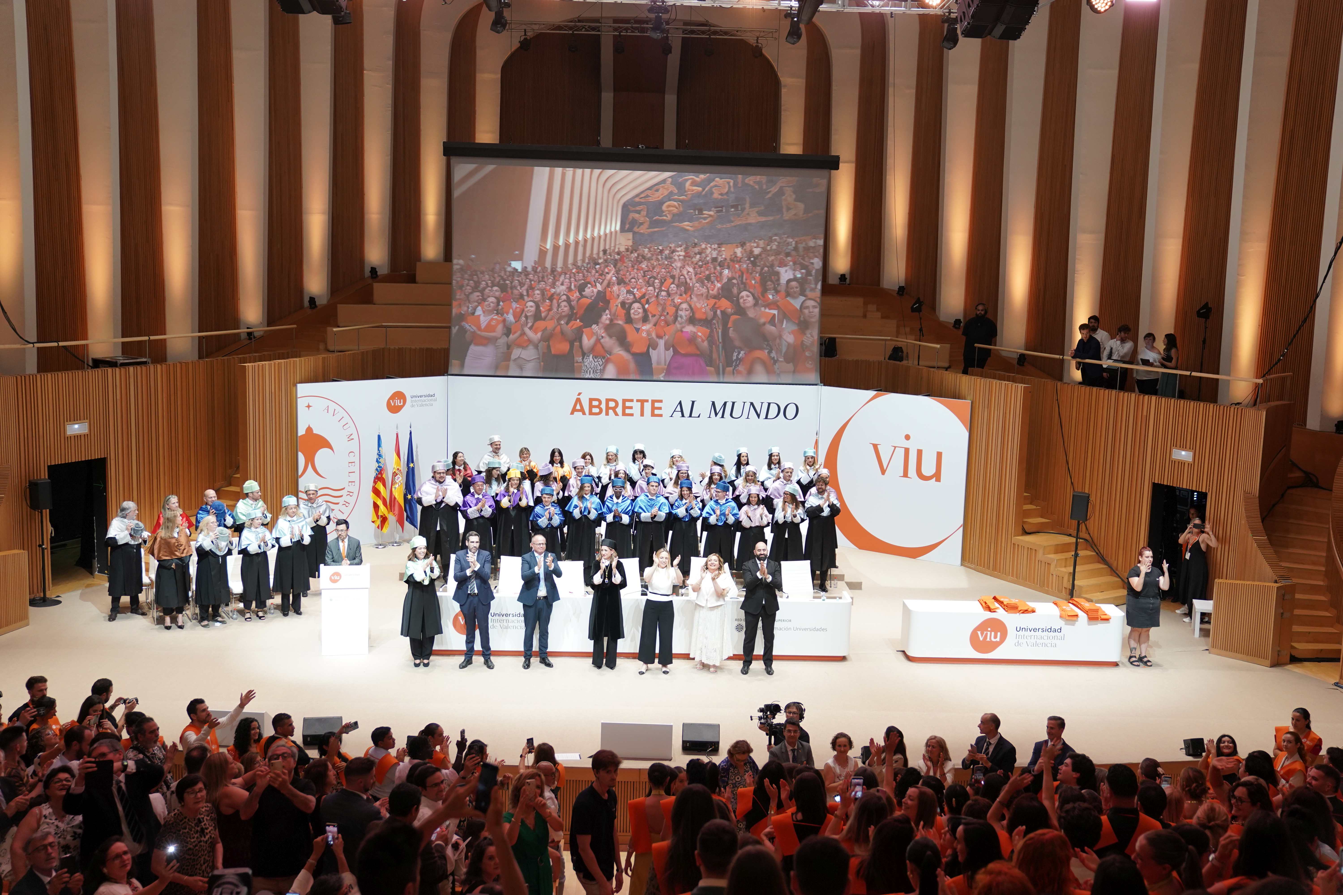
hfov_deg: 49.6
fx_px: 1455
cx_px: 672
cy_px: 448
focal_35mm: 39
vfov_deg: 34.2
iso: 1250
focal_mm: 39
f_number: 2.8
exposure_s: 1/200
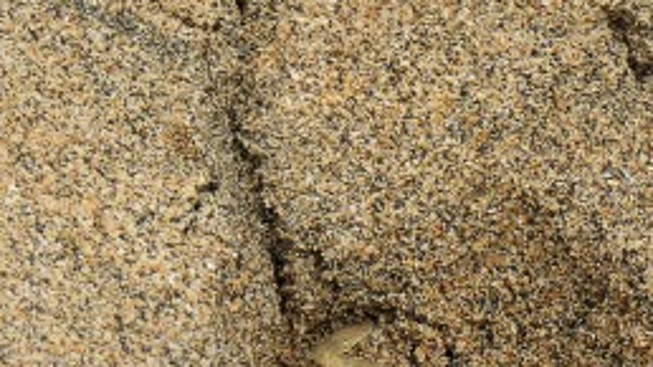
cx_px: 440
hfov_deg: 4.8
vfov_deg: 2.7
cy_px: 171
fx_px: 7859
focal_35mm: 454
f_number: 5.7
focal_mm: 51.4
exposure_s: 1/400
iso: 125
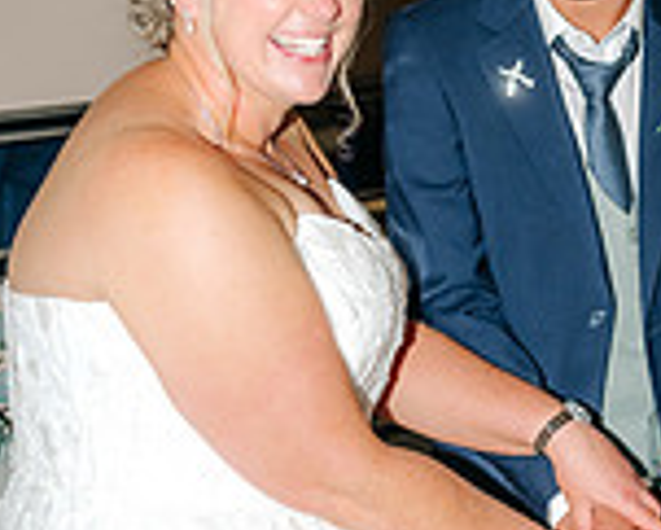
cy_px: 206
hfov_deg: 19.2
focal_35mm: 98
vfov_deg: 15.7
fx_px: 1918
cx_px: 608
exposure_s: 1/200
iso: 320
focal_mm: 35
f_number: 2.2
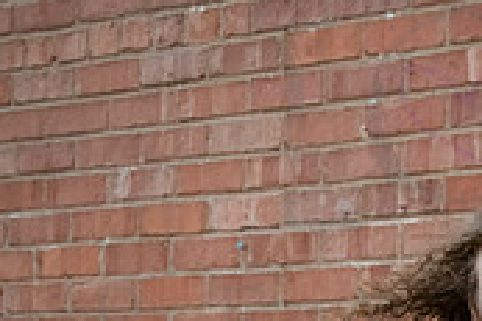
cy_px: 456
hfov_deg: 9.8
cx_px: 471
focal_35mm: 208
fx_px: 2782
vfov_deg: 6.5
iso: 1250
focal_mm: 62
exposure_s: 1/400
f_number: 5.6
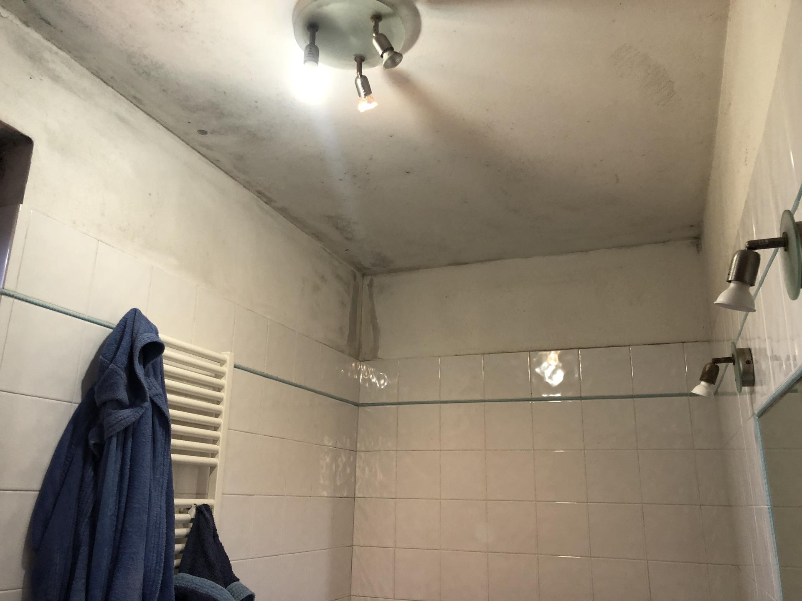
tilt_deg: +15.3
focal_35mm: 28
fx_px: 649
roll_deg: -2.5
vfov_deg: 49.7
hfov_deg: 63.4
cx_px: 401
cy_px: 300
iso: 50
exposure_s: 1/17
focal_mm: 4
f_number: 1.8
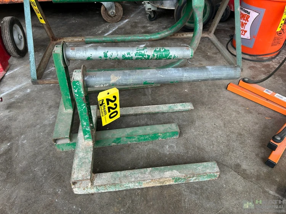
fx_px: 215
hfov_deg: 67.3
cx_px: 143
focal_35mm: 26
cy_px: 107
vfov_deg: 53.1
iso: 40
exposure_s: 1/120
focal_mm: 5.7
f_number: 1.5
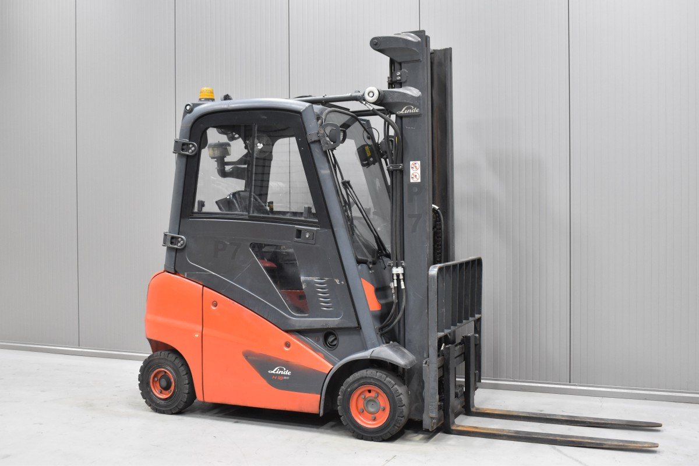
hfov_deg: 47.9
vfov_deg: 33.0
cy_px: 233
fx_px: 786
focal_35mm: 40
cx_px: 350
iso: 1600
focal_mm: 27
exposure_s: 1/20
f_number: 5.6
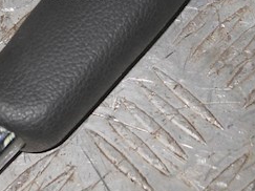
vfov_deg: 13.3
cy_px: -38
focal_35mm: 108
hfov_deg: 18.2
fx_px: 795
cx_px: 81
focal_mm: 6.72
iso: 80
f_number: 5.5
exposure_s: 1/30
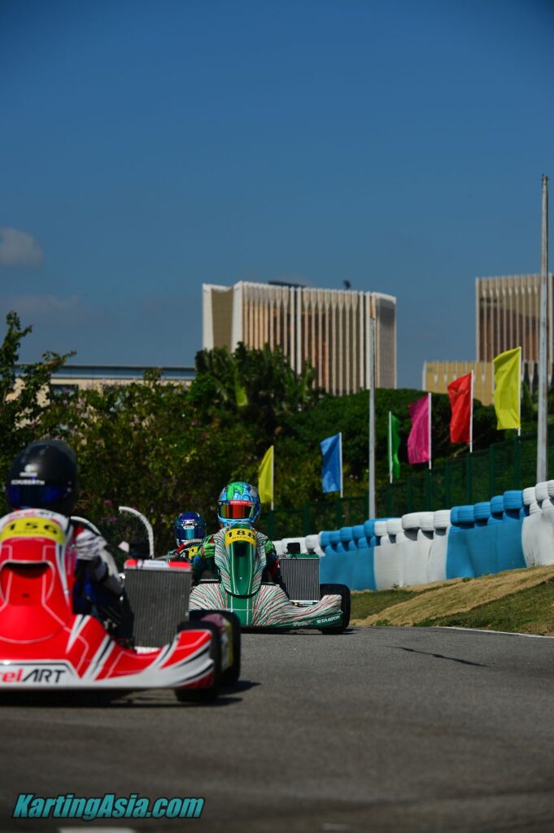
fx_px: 2890
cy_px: 416
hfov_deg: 10.9
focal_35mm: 125
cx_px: 277
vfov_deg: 16.4
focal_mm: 125
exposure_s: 1/1600
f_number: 4
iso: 100
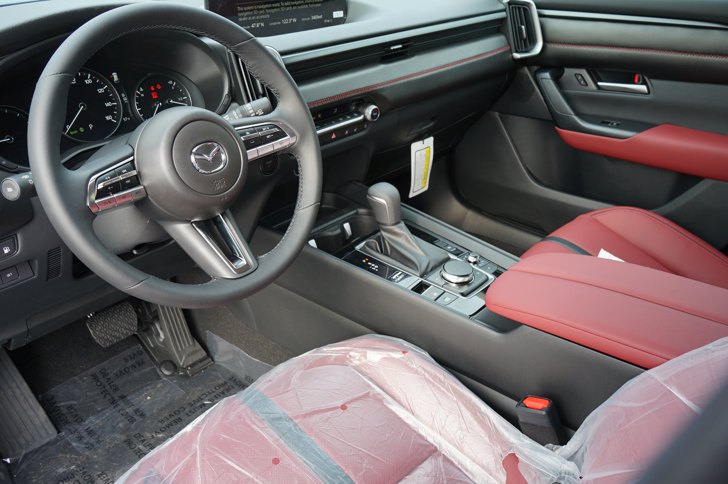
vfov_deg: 43.5
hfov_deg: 62.0
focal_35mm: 30
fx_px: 606
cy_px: 242
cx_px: 364
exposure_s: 1/13
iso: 100
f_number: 9
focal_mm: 30
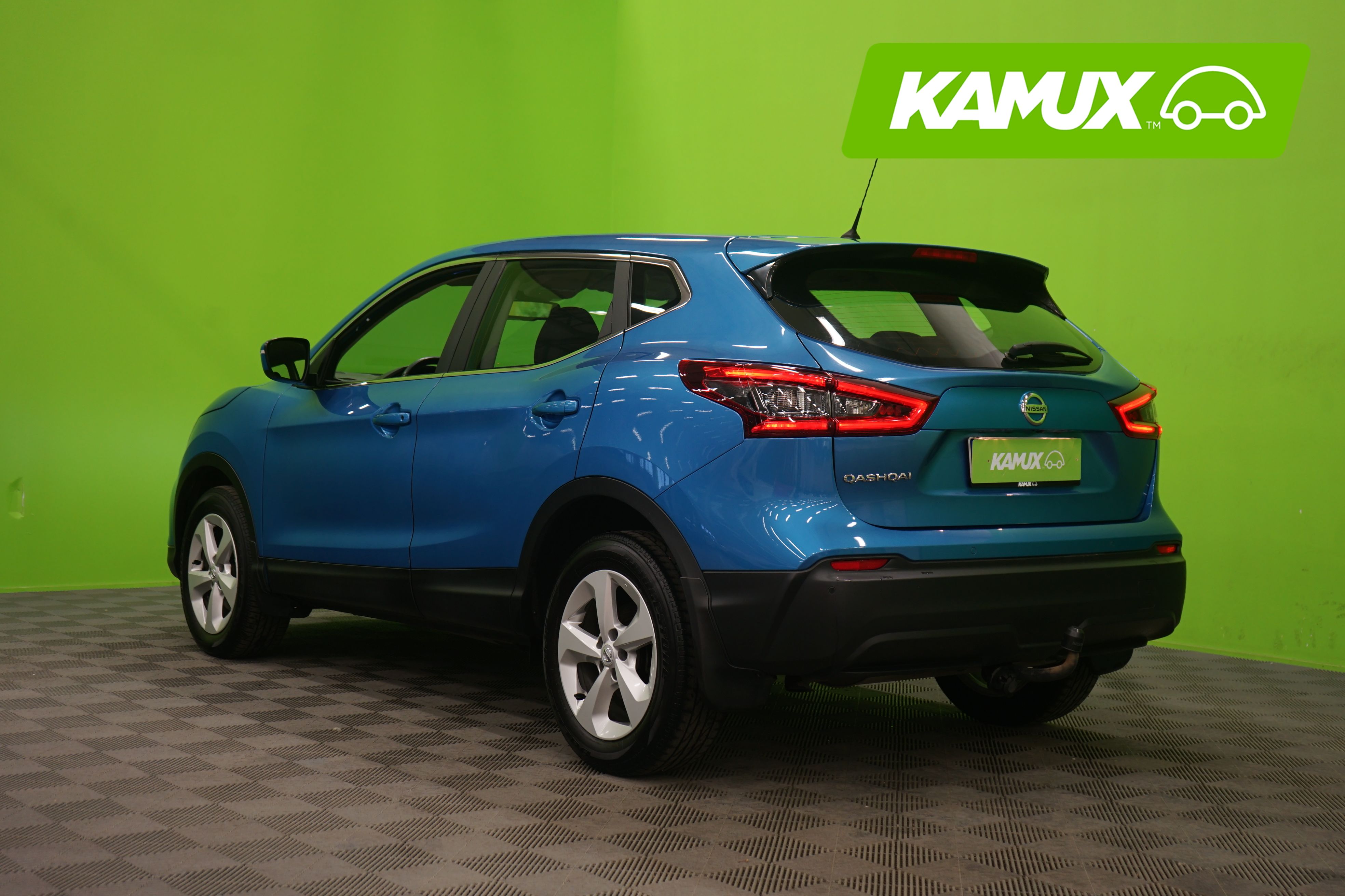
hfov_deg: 42.7
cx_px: 672
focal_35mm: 46
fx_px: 1718
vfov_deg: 29.2
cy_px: 448
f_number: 5
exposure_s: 1/10
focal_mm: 46
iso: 400
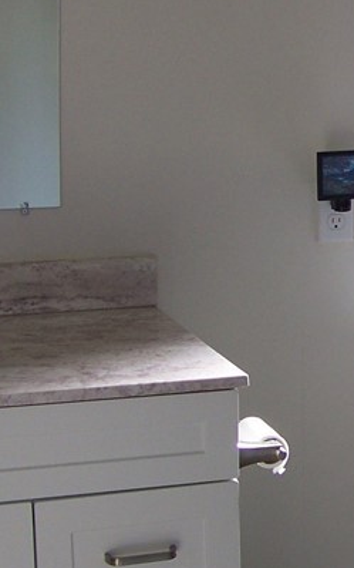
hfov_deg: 12.8
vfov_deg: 21.2
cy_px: 292
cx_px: 489
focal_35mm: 98
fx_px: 1514
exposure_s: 1/30
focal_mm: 5.85
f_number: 2.8
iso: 80
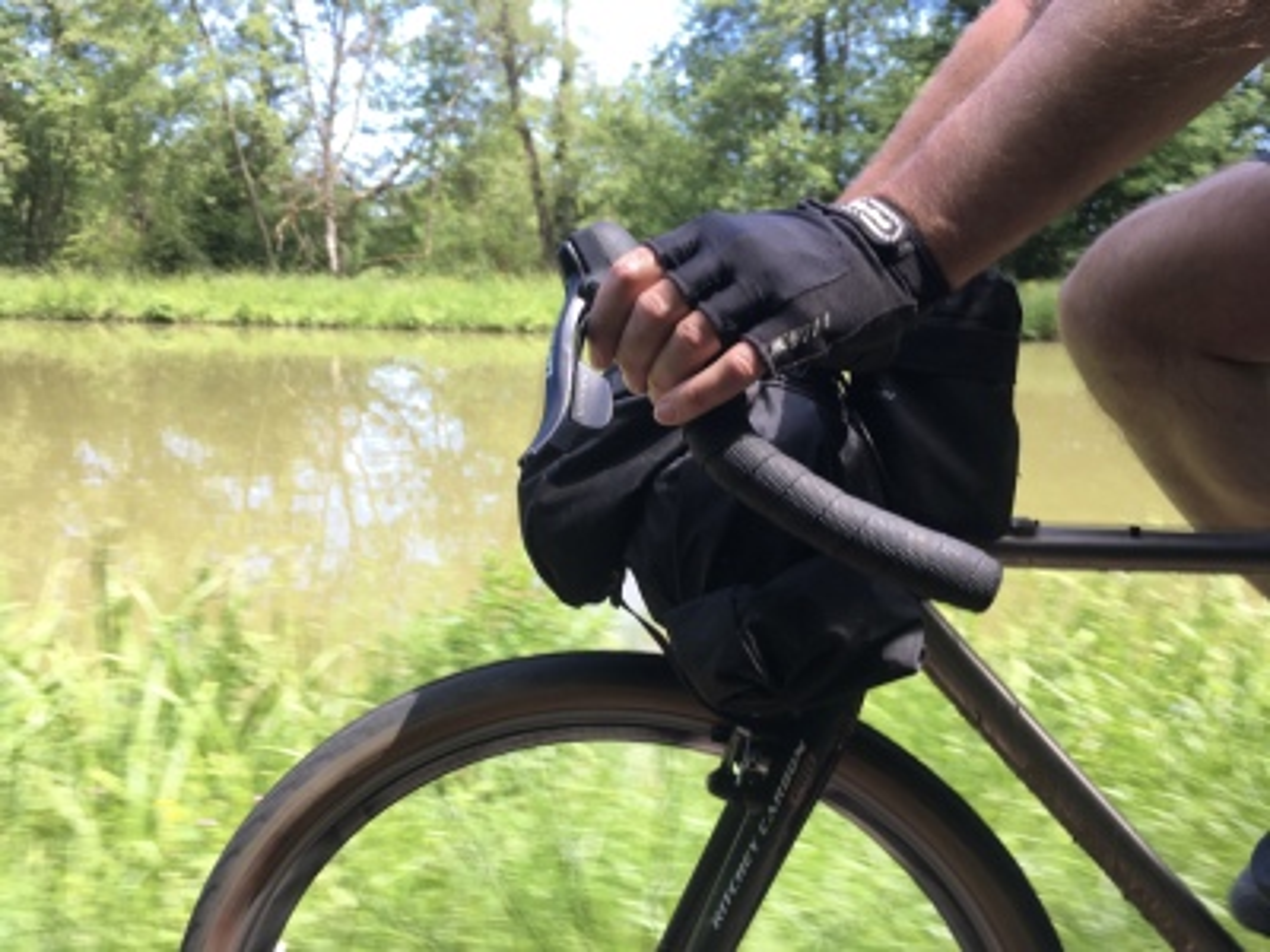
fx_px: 1064
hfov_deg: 61.7
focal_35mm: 29
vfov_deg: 48.2
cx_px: 635
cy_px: 476
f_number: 2.2
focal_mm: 4.15
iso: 25
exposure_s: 1/178
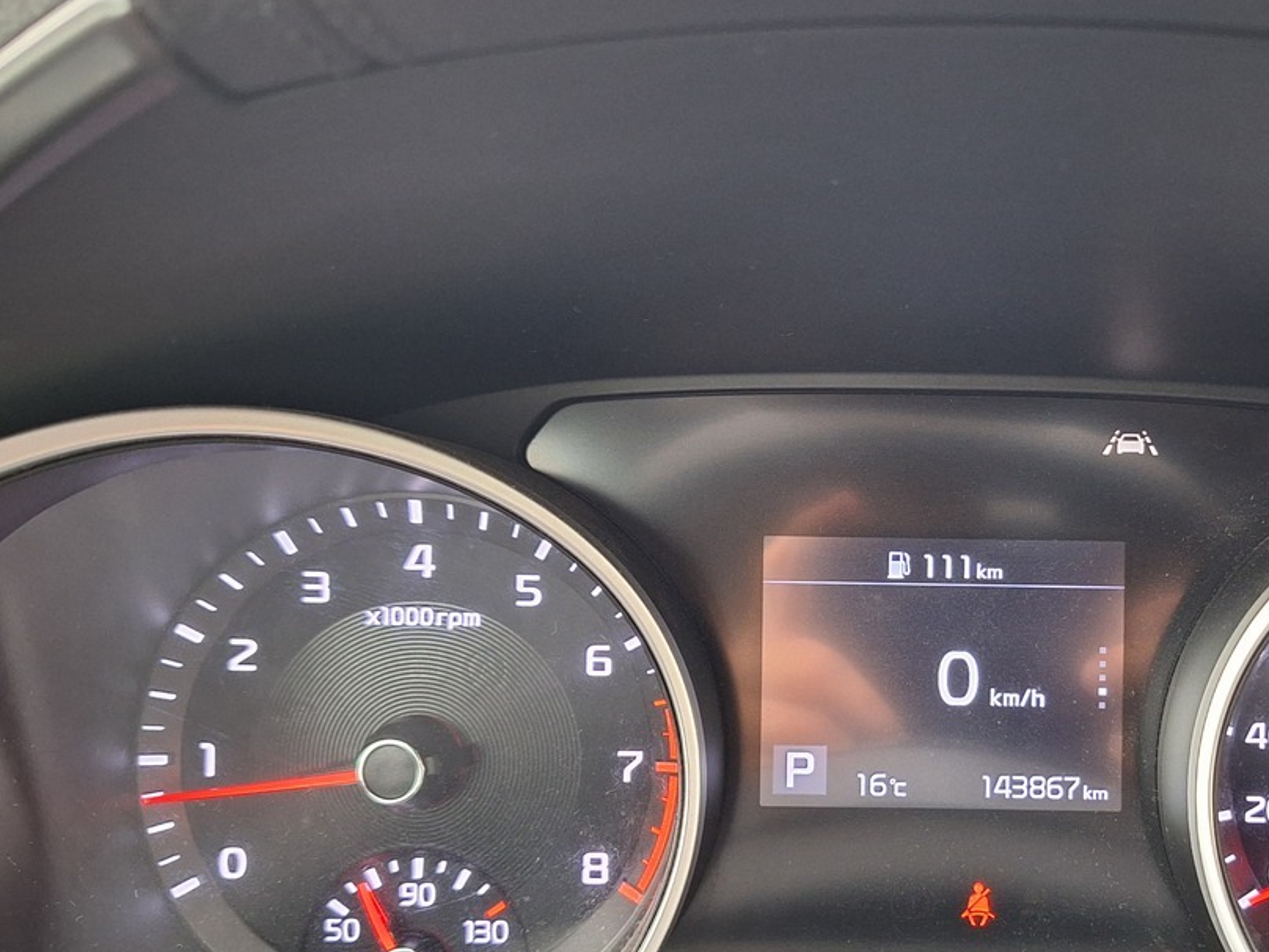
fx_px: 1503
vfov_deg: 35.0
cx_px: 917
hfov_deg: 44.6
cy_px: 592
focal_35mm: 41
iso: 320
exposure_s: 1/33
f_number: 1.8
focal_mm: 5.54
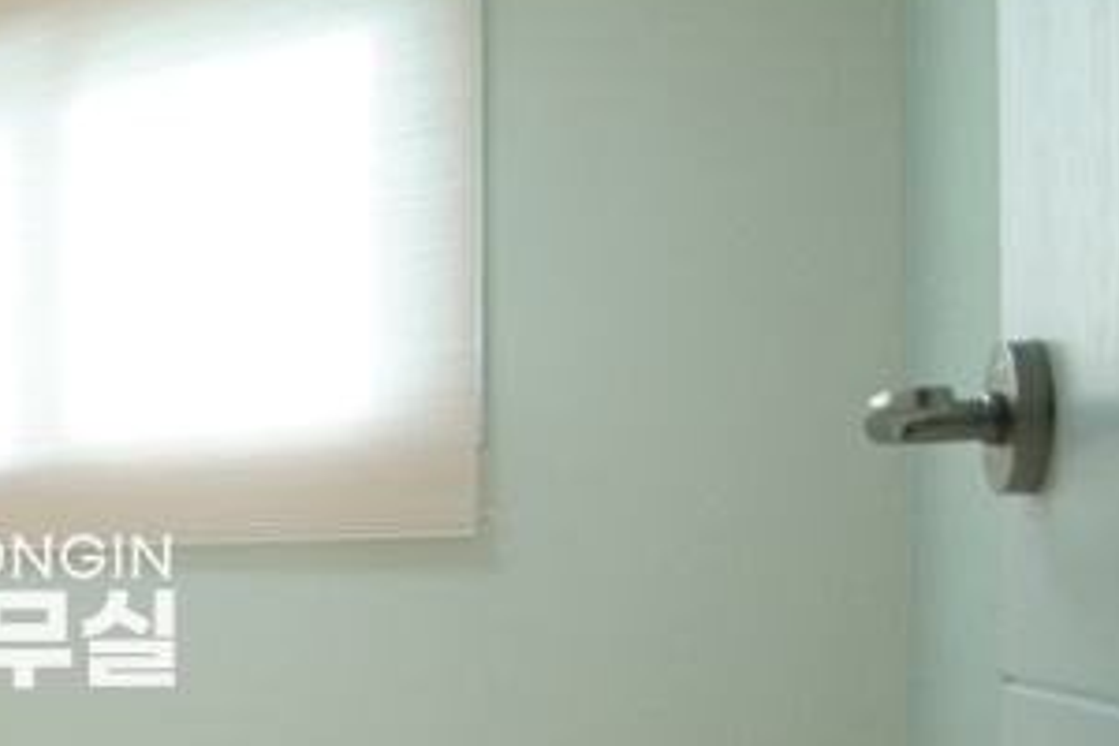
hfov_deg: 35.5
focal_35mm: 40
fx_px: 1243
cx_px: -287
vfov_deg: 32.6
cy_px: 582
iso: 800
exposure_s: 1/500
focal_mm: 10
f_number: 4
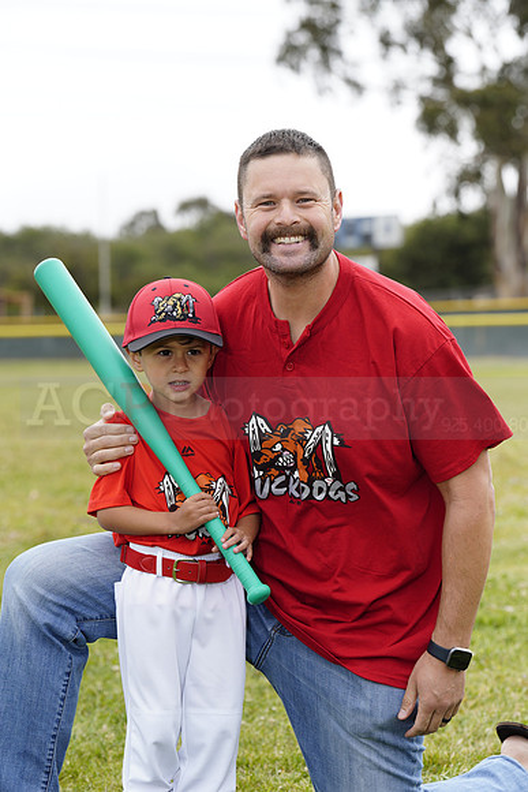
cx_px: 264
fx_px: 2792
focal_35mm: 127
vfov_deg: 16.1
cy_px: 396
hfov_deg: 10.8
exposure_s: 1/250
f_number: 5.6
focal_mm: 127
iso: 100
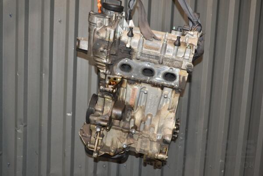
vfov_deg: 36.9
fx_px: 263
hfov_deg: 53.1
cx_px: 132
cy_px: 88
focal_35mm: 36
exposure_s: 1/60
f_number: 5
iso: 800
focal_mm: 24
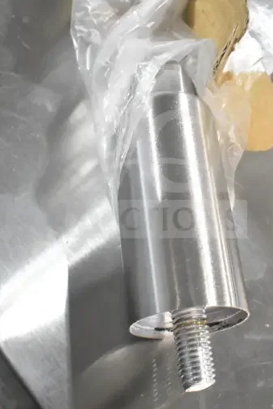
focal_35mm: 54
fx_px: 614
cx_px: 156
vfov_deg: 36.8
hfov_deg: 25.1
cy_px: 174
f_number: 7.1
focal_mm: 20
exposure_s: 1/200
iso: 6400
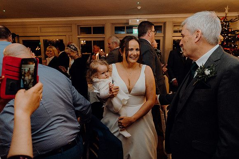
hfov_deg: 73.7
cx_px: 120
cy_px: 80
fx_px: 159
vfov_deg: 53.2
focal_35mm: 24
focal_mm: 24
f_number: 3.5
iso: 2500
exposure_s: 1/160
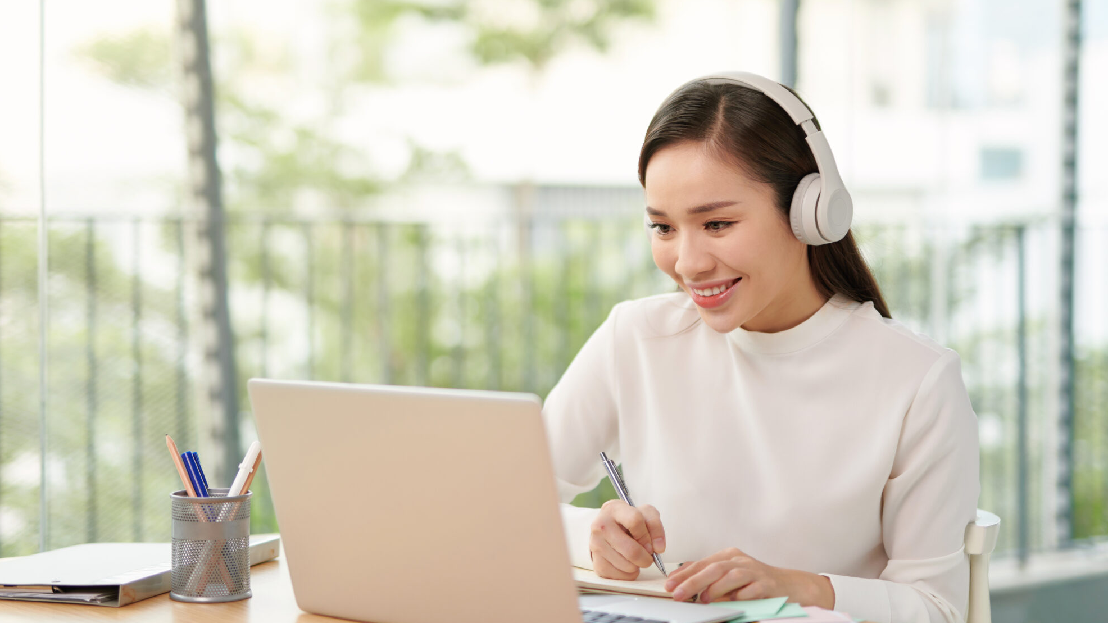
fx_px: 1998
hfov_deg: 31.0
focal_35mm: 68
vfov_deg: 17.7
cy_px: 252
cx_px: 560
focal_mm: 50
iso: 160
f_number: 1.6
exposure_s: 1/500
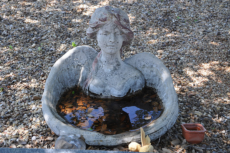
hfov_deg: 33.4
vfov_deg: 22.6
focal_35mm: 60
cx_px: 115
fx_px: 383
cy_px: 76
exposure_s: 1/125
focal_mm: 40
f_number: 5.6
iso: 250
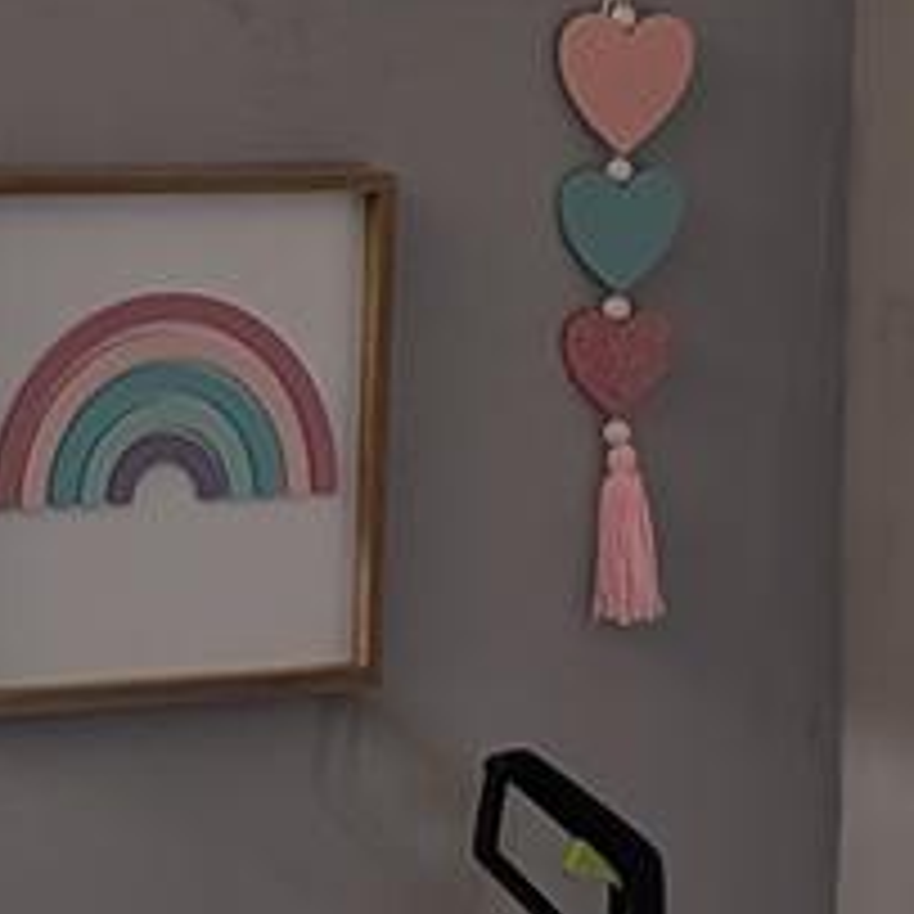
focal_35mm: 161
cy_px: 378
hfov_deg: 10.7
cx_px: -77
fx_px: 4810
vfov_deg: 10.9
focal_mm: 6.9
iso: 62
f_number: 1.68
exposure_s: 1/60
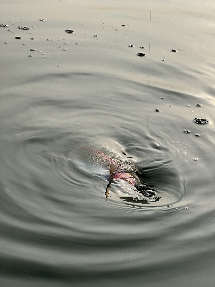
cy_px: 144
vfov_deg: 25.3
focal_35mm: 77
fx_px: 638
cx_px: 108
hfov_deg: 19.1
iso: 32
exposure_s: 1/737
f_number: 2.8
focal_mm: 9
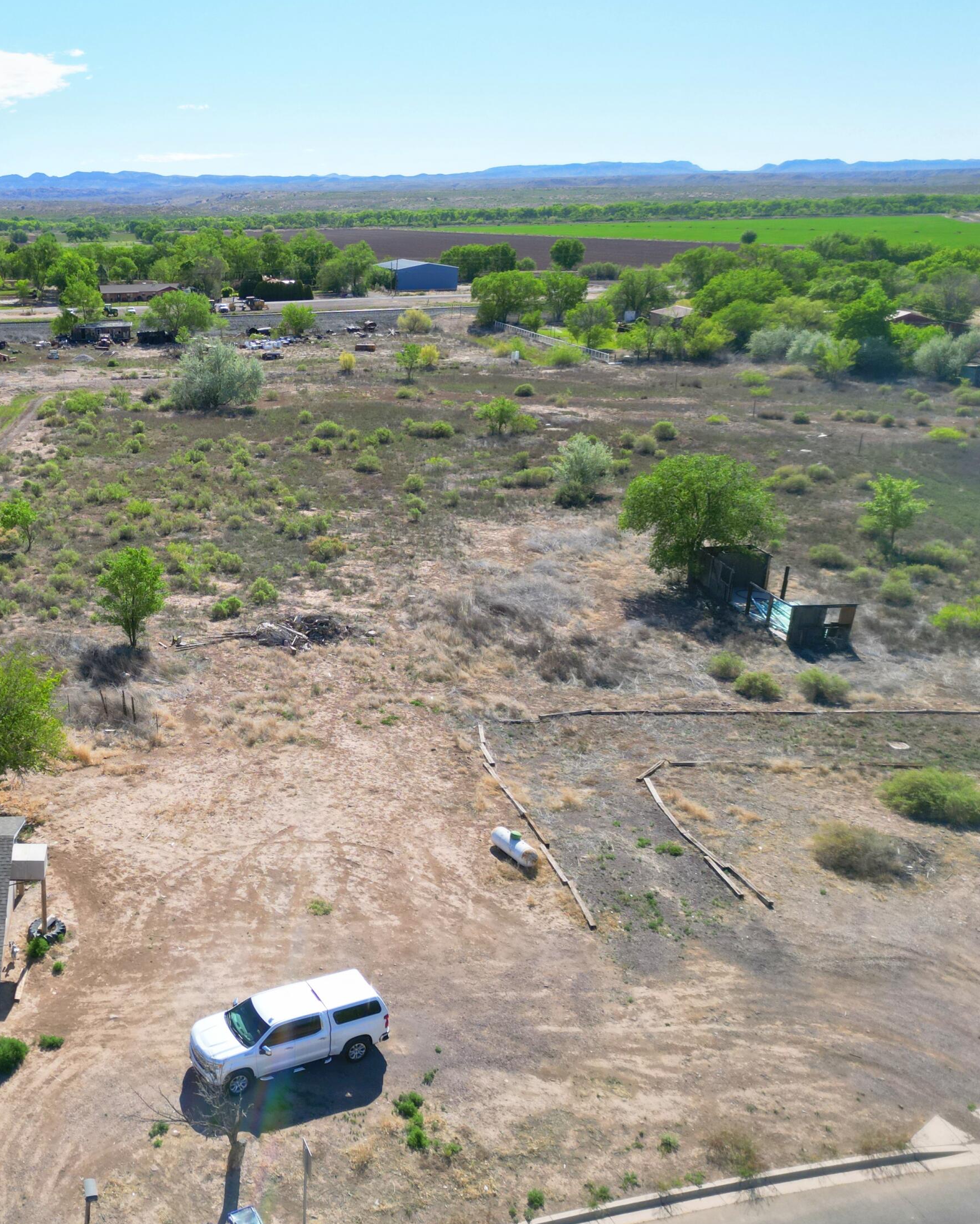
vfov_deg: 55.7
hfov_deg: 43.1
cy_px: 616
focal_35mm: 32
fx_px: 1160
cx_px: 157
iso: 200
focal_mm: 6.72
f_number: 1.7
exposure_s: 1/4000
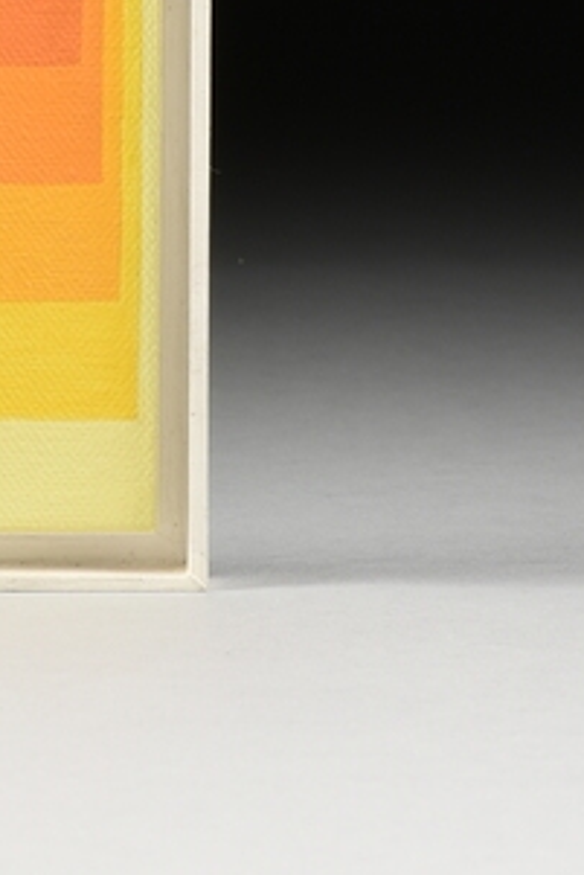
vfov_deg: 5.7
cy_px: -84
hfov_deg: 3.8
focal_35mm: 359
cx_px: -145
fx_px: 8725
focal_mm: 90
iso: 200
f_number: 13
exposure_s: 1/100
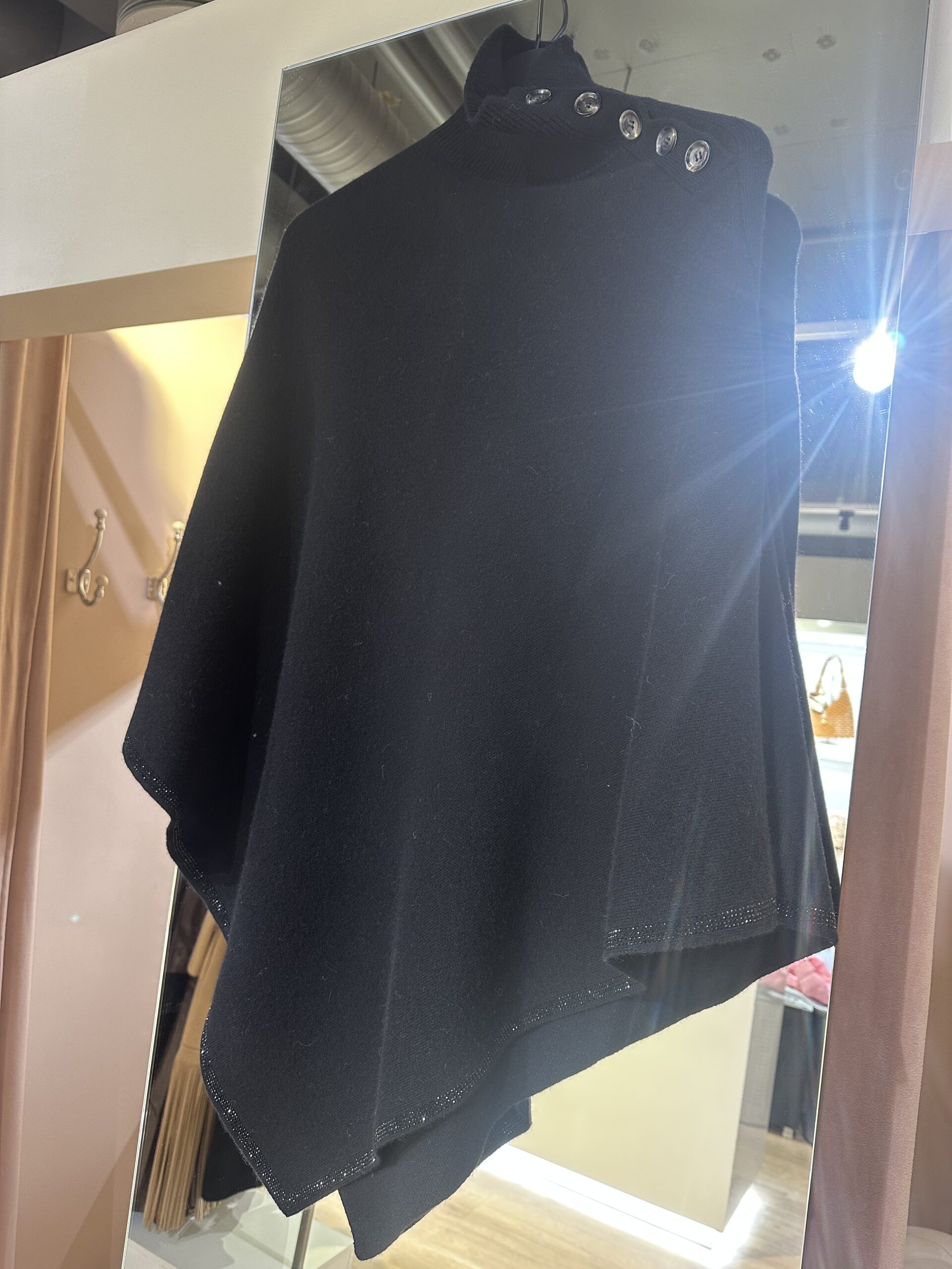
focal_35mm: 24
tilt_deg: -1.0
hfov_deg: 56.8
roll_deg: -6.8
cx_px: 476
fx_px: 880
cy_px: 634
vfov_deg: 71.6
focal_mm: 6.86
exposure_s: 1/50
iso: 250
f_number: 1.78
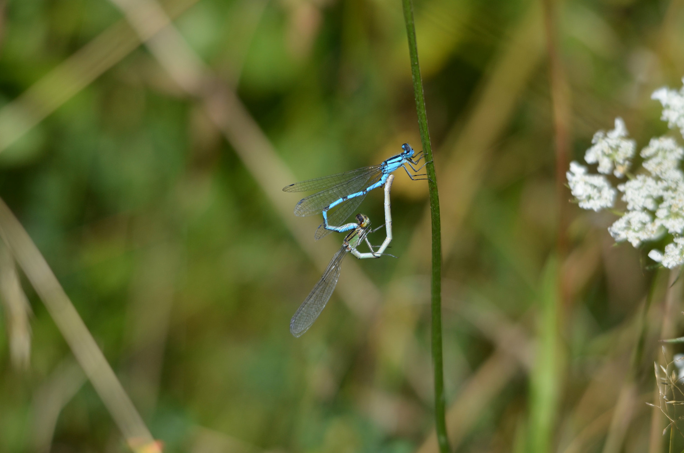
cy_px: 226
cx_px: 342
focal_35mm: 750
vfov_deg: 1.8
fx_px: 14219
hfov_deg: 2.8
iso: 200
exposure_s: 1/800
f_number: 6.3
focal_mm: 500
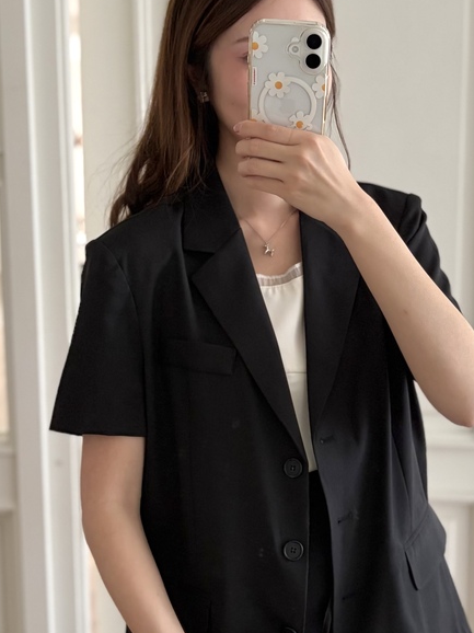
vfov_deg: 41.3
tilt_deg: -18.6
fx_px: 822
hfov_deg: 32.1
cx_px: 269
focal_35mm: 45
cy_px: 444
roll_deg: +1.4
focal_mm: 5.96
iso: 250
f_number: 1.6
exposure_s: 1/60
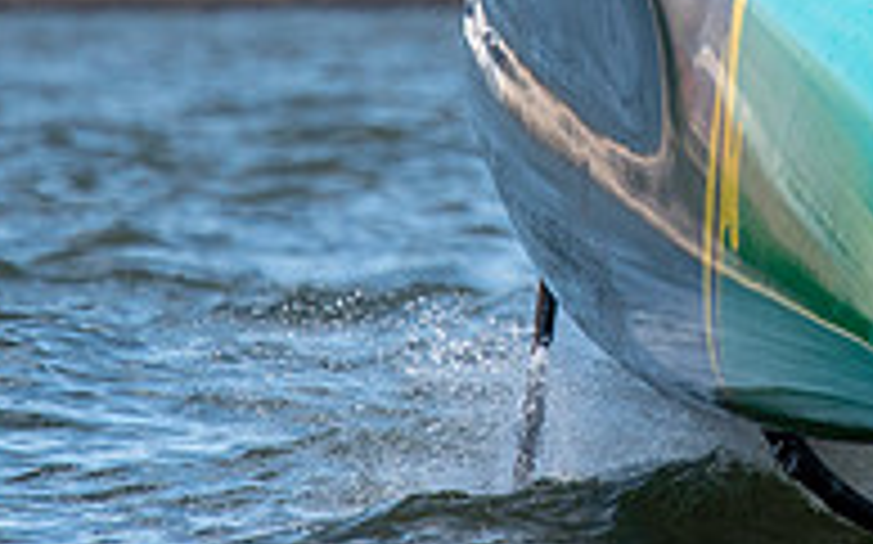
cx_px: 719
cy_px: -152
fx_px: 54928
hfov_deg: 0.9
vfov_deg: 0.6
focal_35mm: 2310
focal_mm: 420
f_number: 5.6
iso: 500
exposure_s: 1/2000
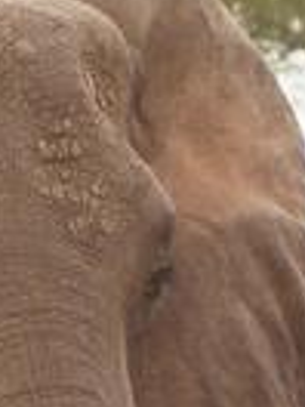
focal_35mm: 2395
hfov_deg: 0.6
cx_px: 465
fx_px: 28136
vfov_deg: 0.8
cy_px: 735
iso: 125
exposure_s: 1/200
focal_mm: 81.4
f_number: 4.4
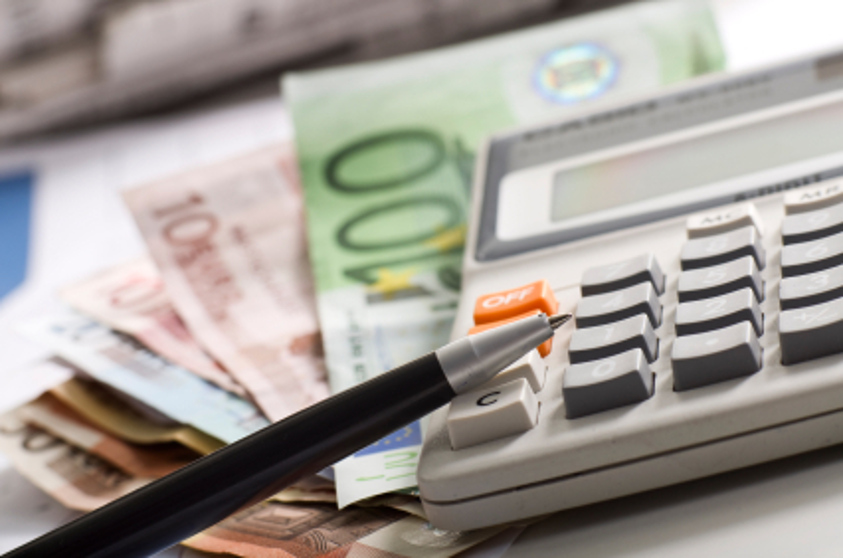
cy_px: 279
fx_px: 2979
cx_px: 422
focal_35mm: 128
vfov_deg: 10.7
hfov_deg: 16.1
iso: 100
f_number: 9
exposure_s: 1/200
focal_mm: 85
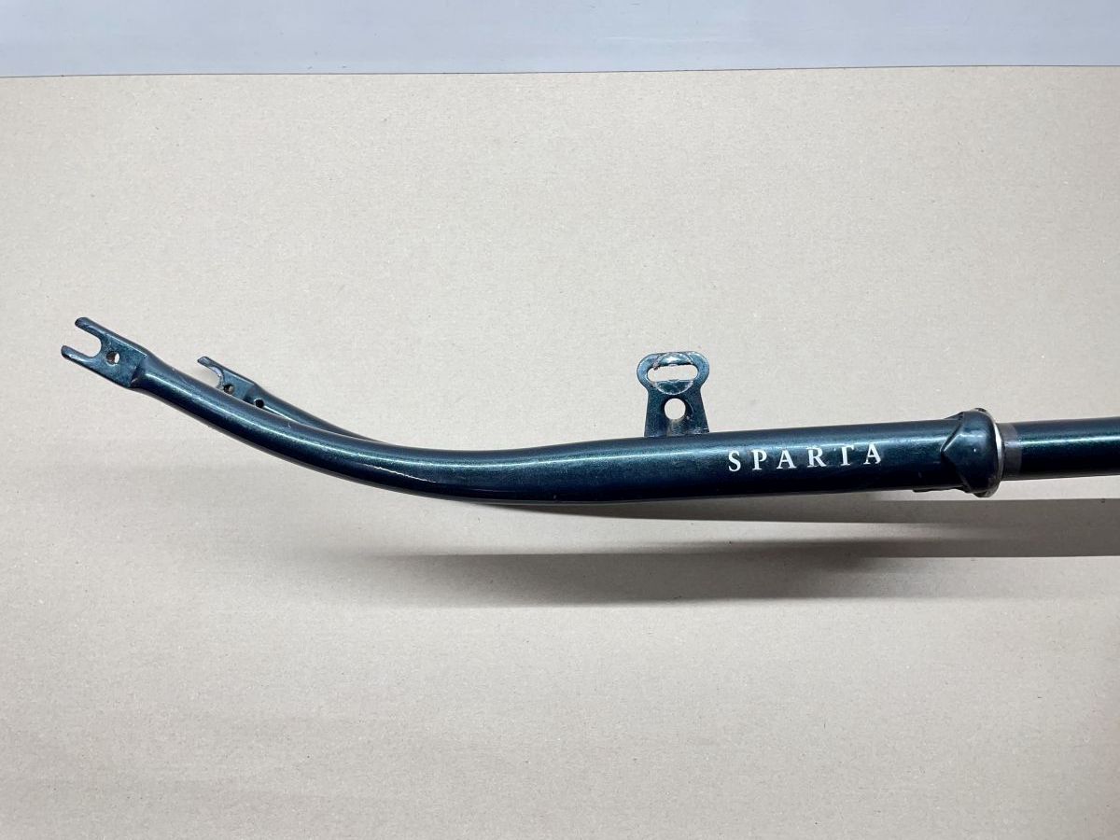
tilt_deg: -70.4
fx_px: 841
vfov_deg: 53.1
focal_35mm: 26
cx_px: 560
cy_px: 420
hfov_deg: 67.3
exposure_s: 1/100
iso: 80
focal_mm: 4.2
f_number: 1.6
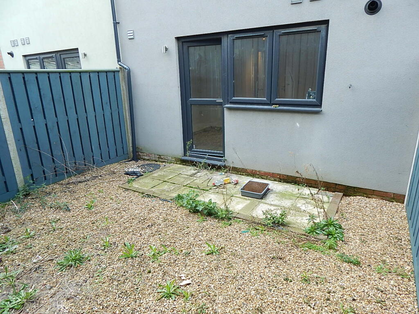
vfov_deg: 61.1
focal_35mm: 22
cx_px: 210
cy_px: 157
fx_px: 266
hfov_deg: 76.4
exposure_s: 1/100
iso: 125
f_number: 3
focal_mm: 4
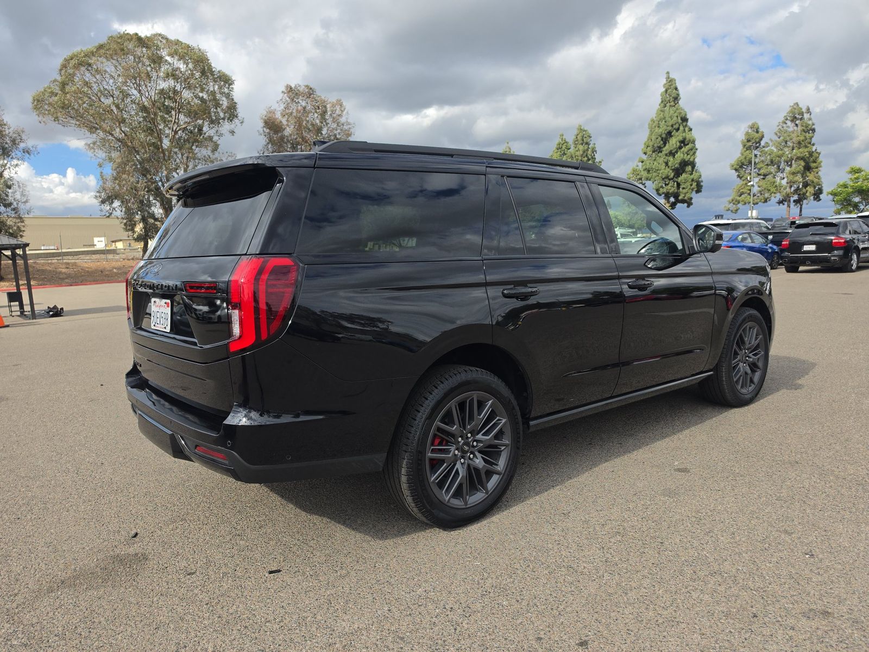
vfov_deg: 58.9
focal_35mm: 23
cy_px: 326
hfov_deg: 73.9
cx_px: 434
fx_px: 577
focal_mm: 6.5
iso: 64
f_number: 1.4
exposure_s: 1/4432
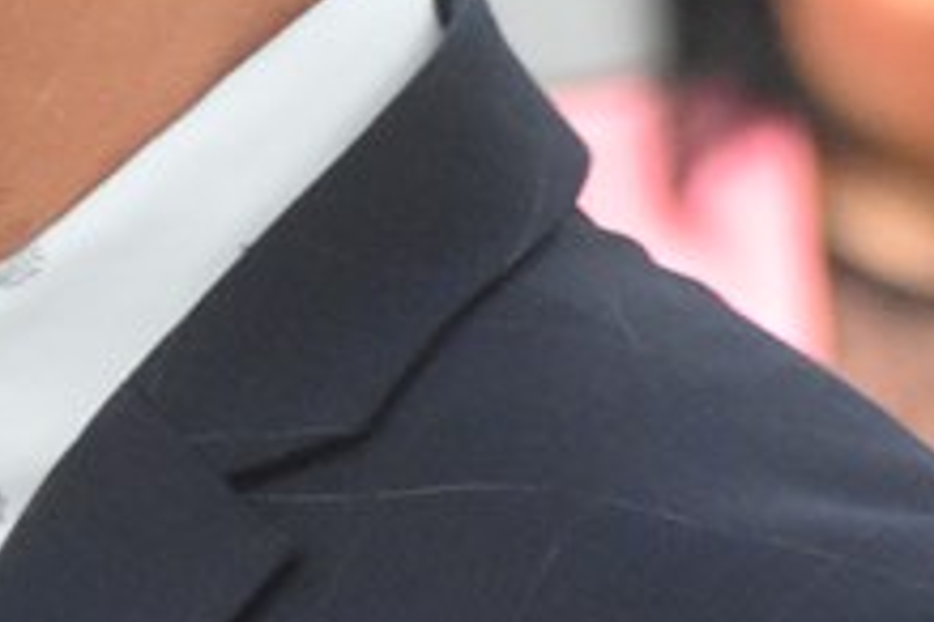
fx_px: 25305
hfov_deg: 2.1
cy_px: 639
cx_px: -388
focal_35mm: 975
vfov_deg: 1.4
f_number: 4.8
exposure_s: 1/125
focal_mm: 95
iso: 3200
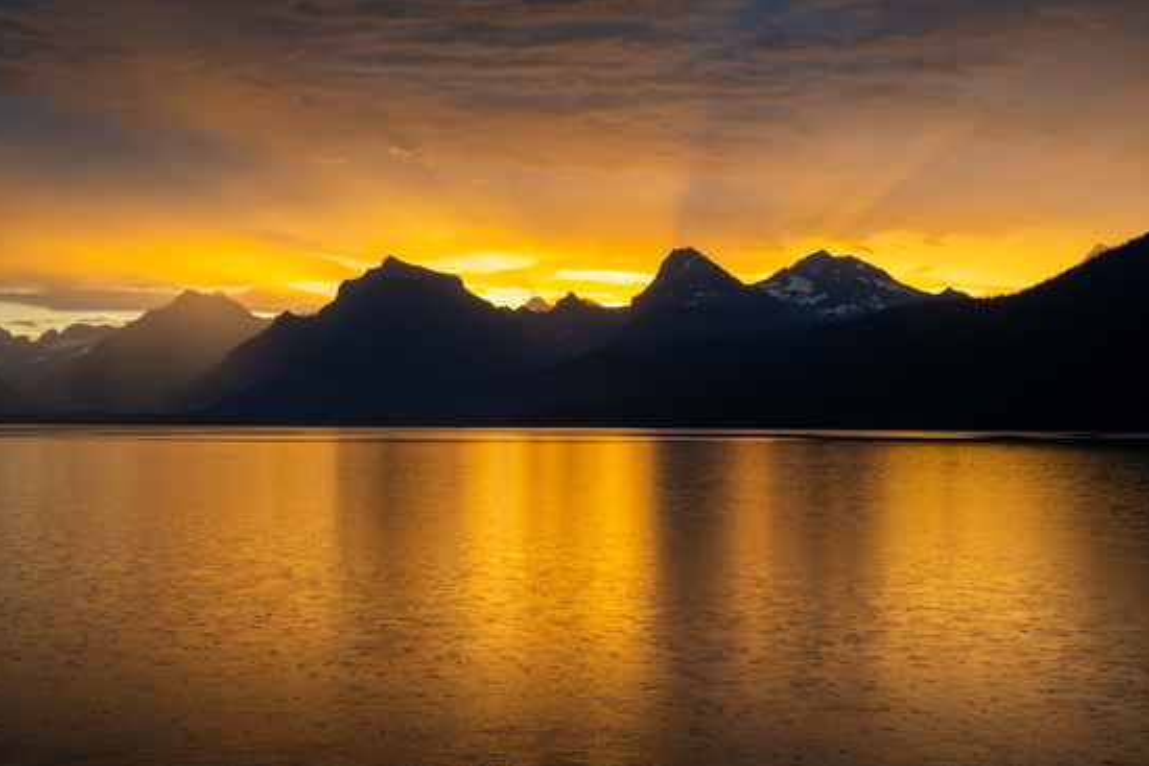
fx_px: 1852
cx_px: 572
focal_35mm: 58
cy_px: 385
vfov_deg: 23.4
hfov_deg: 34.5
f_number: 6.3
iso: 250
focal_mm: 38
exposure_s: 1/160
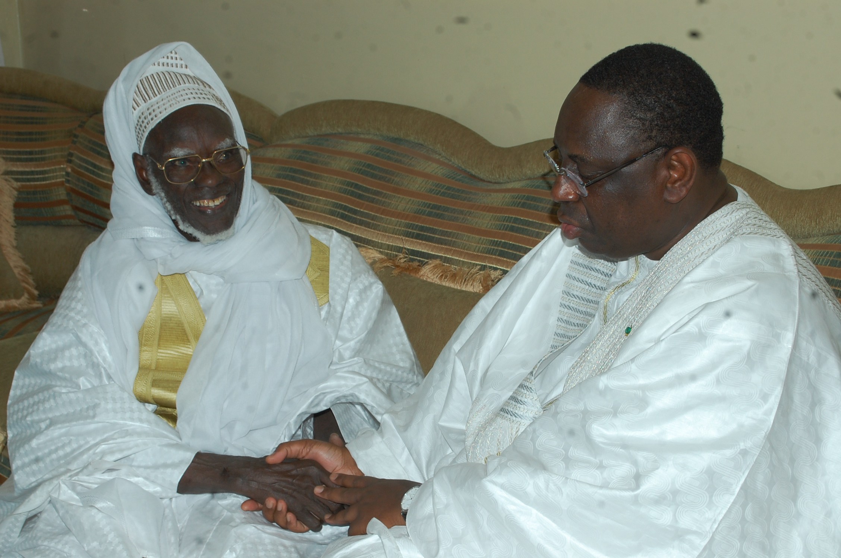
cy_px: 279
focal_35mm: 51
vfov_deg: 26.4
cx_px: 420
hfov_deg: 38.9
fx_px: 1189
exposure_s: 1/25
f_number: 9
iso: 400
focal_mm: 34
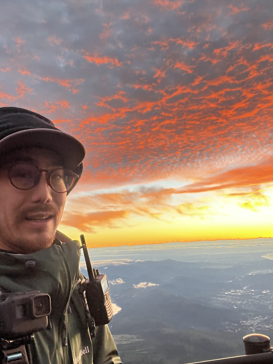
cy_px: 182
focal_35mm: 30
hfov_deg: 46.8
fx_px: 315
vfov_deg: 60.0
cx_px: 136
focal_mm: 2.71
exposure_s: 1/88
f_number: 2.2
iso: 100
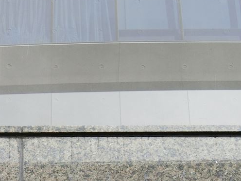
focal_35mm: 171
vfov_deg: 8.5
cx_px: 20
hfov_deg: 11.5
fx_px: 1191
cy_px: 254
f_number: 4.5
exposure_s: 1/125
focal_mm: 11.4
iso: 125
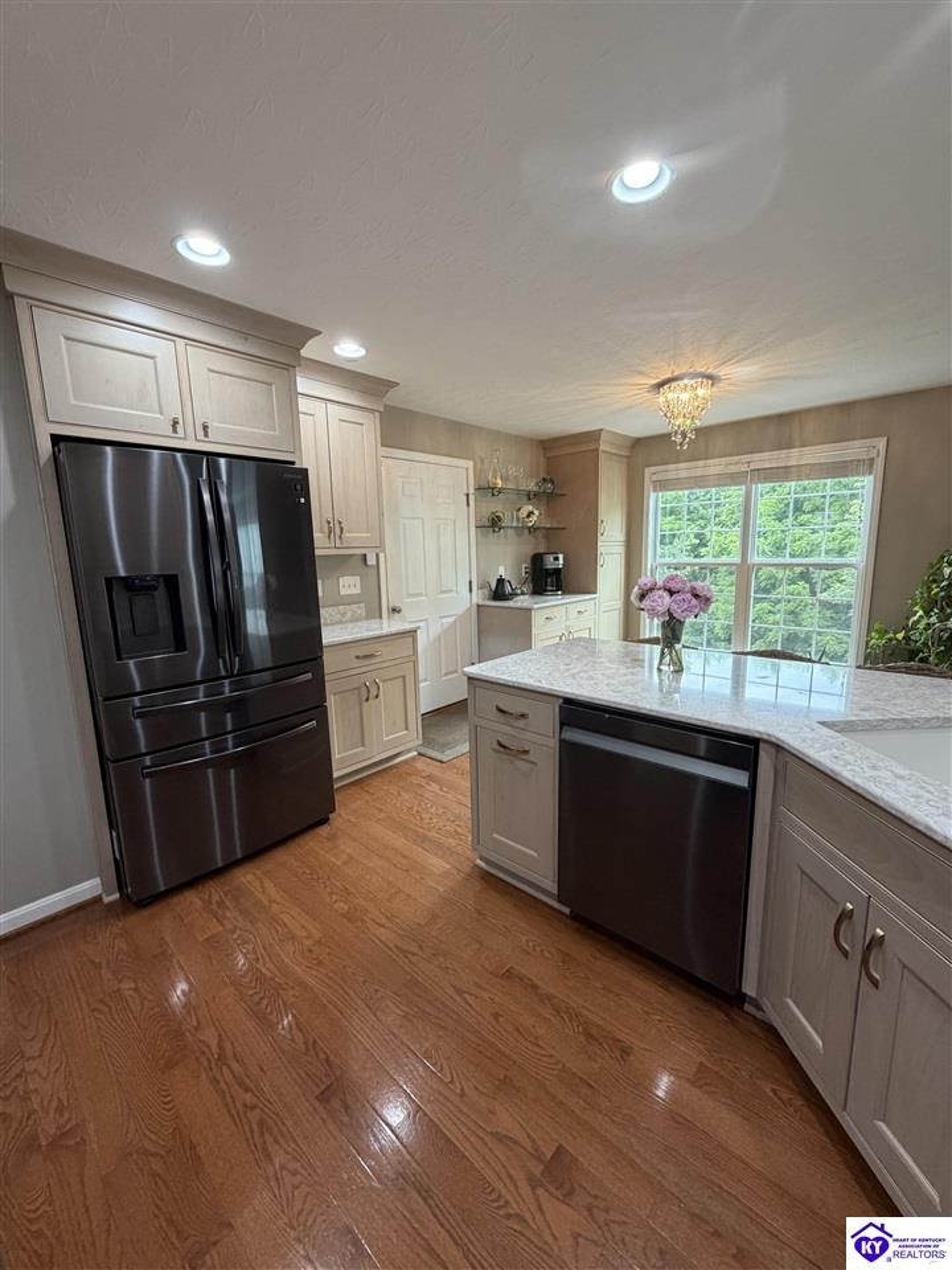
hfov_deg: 85.7
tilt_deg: -9.9
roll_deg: +1.2
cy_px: 635
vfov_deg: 102.1
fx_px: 513
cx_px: 476
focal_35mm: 14
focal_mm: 2.22
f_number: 2.2
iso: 160
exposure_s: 1/60
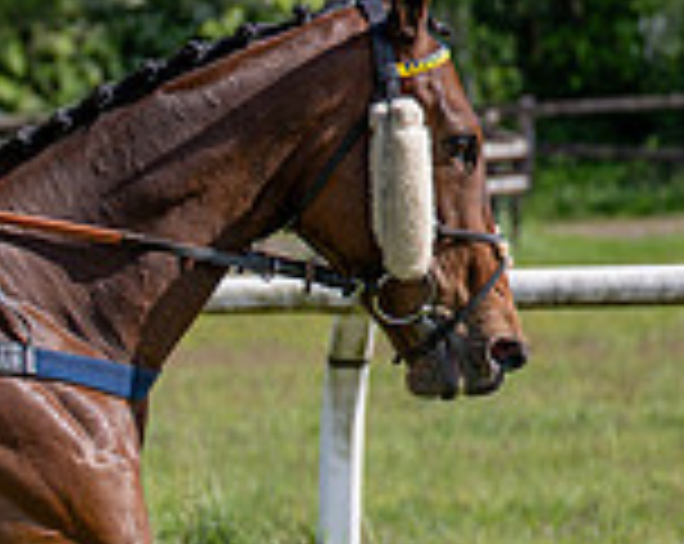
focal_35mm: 439
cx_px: -806
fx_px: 8870
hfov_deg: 4.3
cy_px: 562
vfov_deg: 3.5
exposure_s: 1/2000
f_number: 2.8
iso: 80
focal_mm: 70
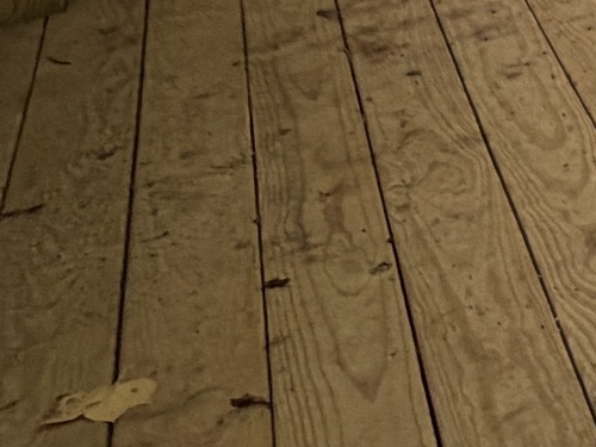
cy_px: -454
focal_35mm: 86
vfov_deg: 14.3
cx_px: 1624
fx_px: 1481
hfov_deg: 12.9
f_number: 2.2
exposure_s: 1/502
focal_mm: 2.22
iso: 50
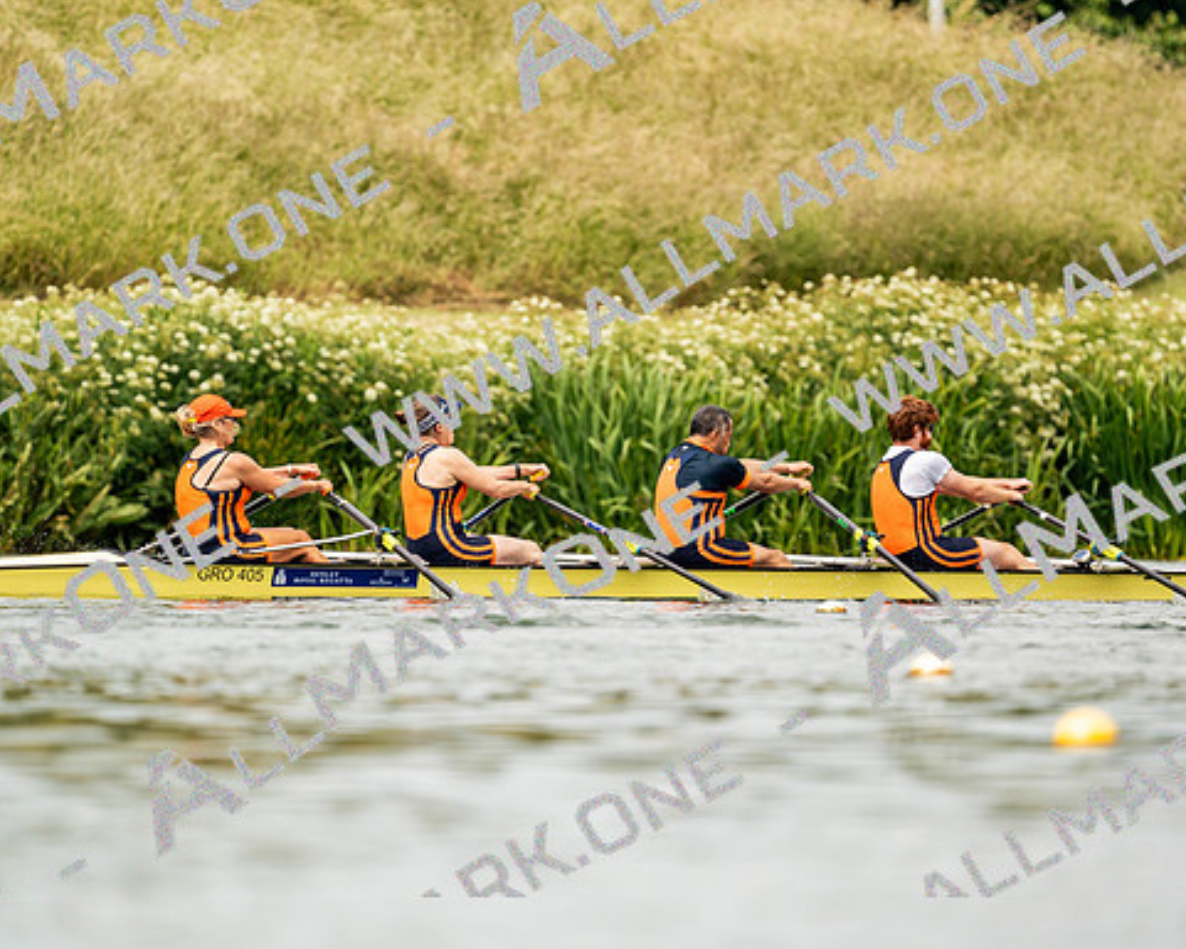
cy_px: 474
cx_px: 648
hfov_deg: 2.8
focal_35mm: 679
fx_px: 23838
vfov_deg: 2.3
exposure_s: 1/2000
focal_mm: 600
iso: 400
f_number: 6.3
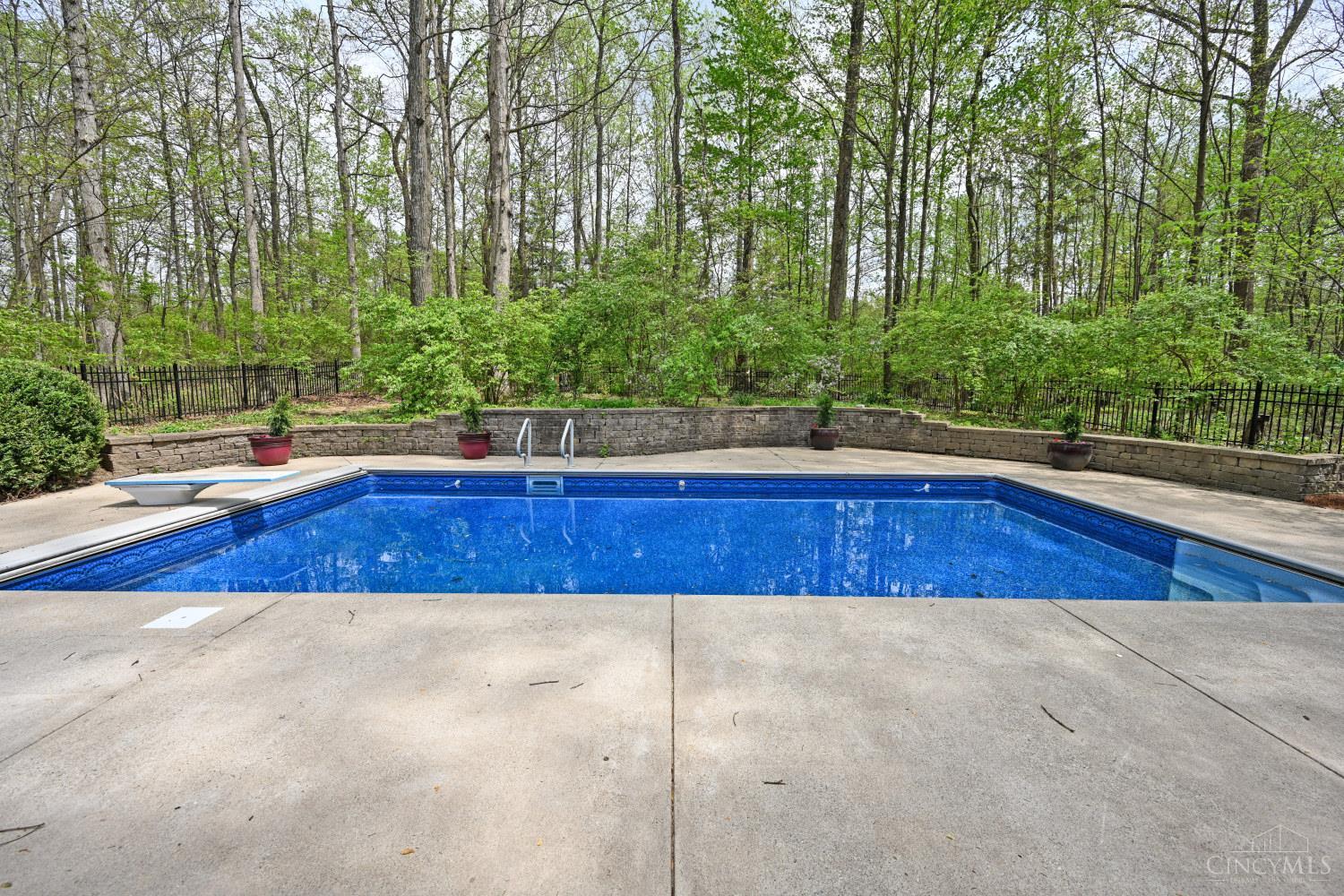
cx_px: 672
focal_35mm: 14
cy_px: 448
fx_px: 523
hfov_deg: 104.3
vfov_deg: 81.2
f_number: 6.3
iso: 100
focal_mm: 14
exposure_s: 1/320
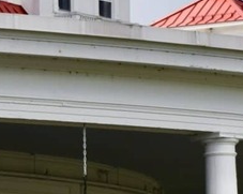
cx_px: 164
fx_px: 2410
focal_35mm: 335
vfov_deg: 4.6
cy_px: 195
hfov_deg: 5.8
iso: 400
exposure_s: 1/250
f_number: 9
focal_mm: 45
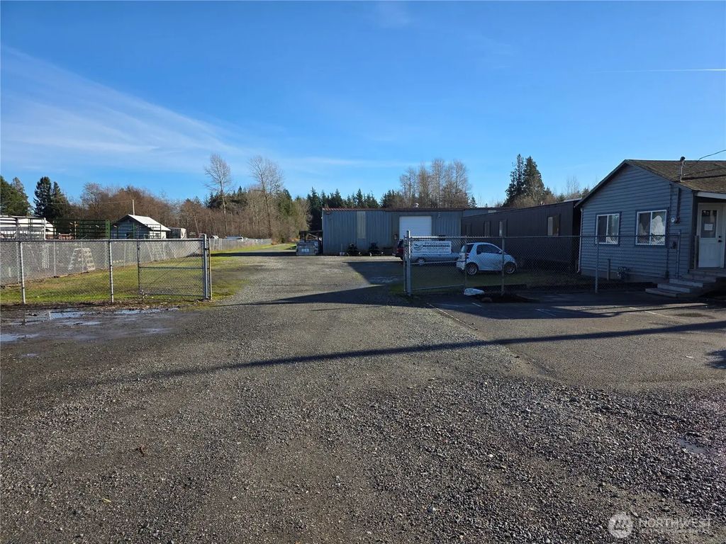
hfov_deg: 73.9
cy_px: 272
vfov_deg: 58.9
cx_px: 363
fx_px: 482
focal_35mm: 23
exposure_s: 1/3891
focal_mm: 6.3
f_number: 1.7
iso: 80
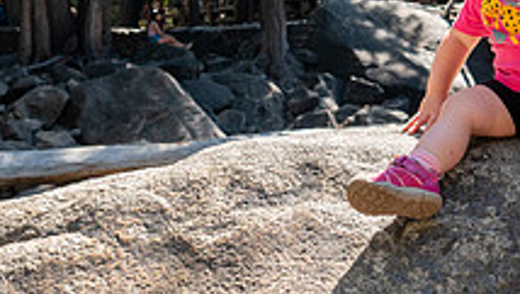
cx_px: 558
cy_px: 36
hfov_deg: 24.8
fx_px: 1104
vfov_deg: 15.0
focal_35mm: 80
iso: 100
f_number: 2.8
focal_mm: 9.46
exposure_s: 1/500
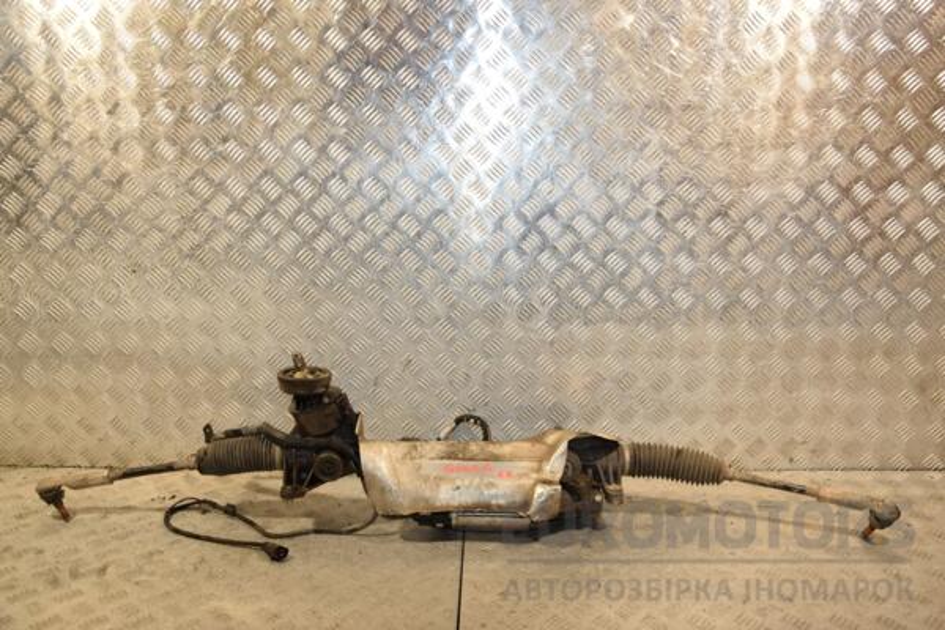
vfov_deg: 40.0
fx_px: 866
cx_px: 472
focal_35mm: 33
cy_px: 315
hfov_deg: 57.2
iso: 800
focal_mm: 22
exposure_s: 1/200
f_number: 5.6
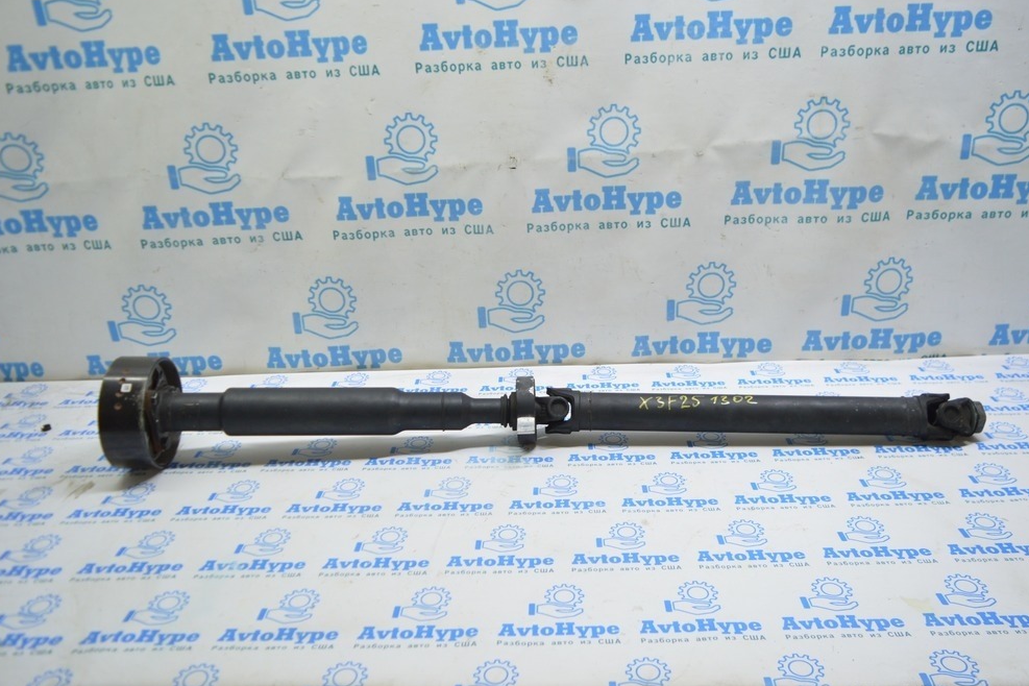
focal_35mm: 28
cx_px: 525
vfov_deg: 46.4
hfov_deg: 65.5
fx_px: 800
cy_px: 335
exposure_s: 1/50
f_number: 3.5
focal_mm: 18
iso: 400
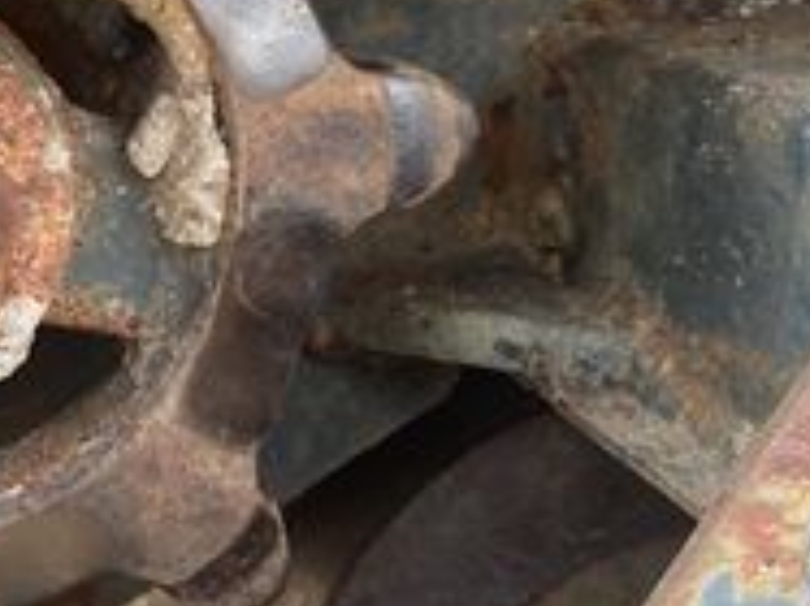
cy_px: 281
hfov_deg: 21.5
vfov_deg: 16.6
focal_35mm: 89
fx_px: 2081
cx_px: 78
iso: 32
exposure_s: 1/125
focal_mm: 4.25
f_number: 1.8
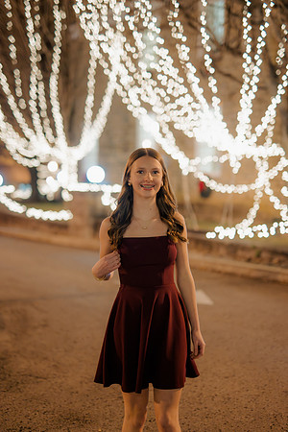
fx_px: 600
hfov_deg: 27.0
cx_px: 144
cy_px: 216
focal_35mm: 50
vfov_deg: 39.6
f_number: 1.4
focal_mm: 50
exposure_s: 1/125
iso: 2500
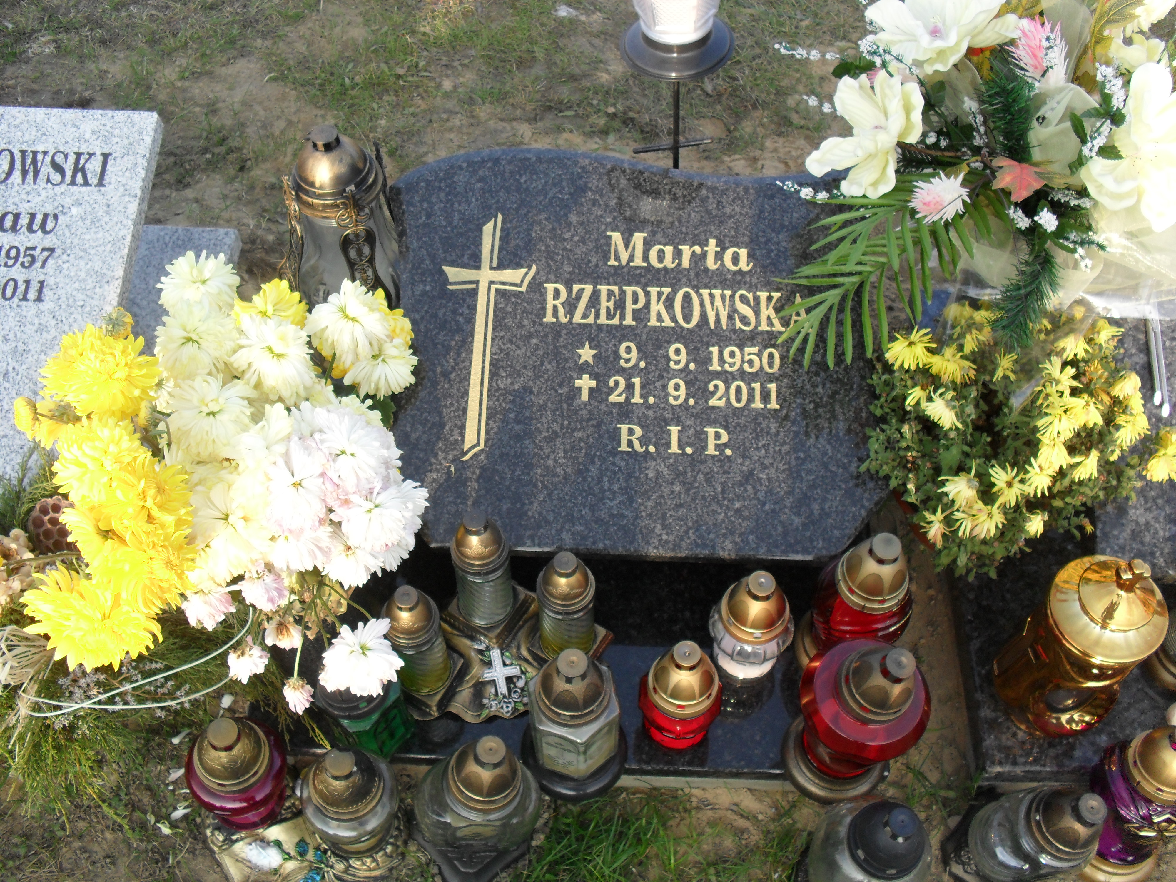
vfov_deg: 40.7
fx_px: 1189
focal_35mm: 35
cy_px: 441
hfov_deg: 52.6
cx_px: 588
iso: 100
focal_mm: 6.3
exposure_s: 1/180
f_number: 3.2
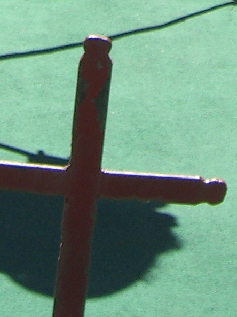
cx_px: 116
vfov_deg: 9.3
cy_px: -350
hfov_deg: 7.5
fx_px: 1800
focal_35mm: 197
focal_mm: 7.9
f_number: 2.8
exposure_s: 1/640
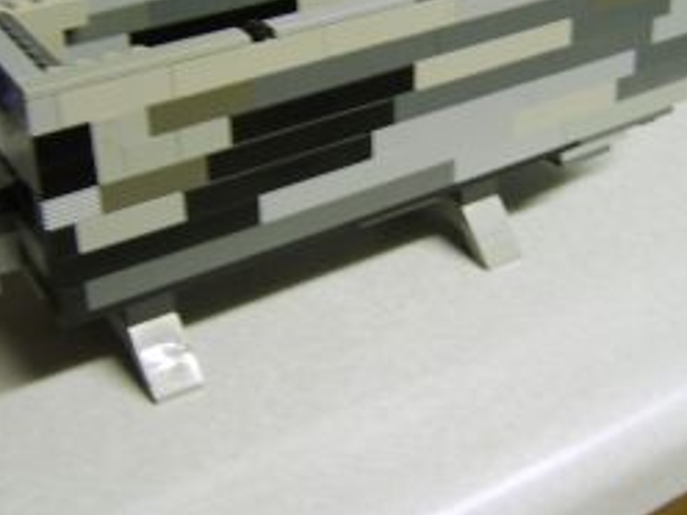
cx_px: 388
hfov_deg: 39.6
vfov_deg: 29.7
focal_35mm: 48
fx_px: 953
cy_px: 122
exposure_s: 1/8
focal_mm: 8.13
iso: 71
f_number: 2.7
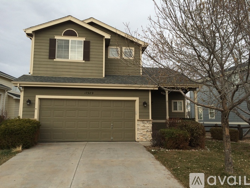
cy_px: 94
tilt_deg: +6.4
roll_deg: +0.8
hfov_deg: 61.7
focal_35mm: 29
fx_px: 209
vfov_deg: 48.2
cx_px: 125
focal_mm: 4.15
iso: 32
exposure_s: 1/733
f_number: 2.2
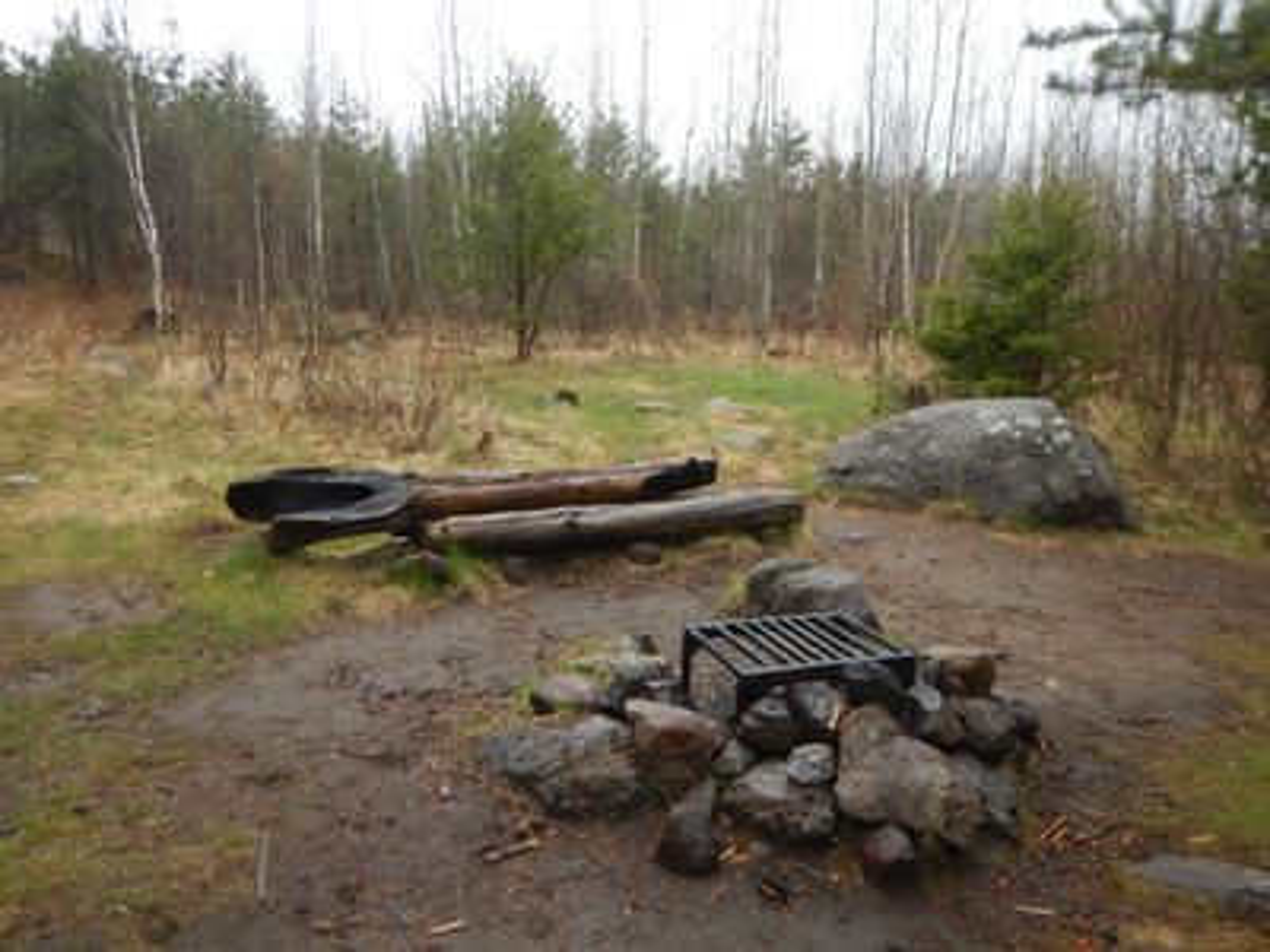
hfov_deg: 71.6
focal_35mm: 24
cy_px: 476
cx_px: 635
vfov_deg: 56.8
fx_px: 881
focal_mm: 4.3
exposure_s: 1/400
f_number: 2.8
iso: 125
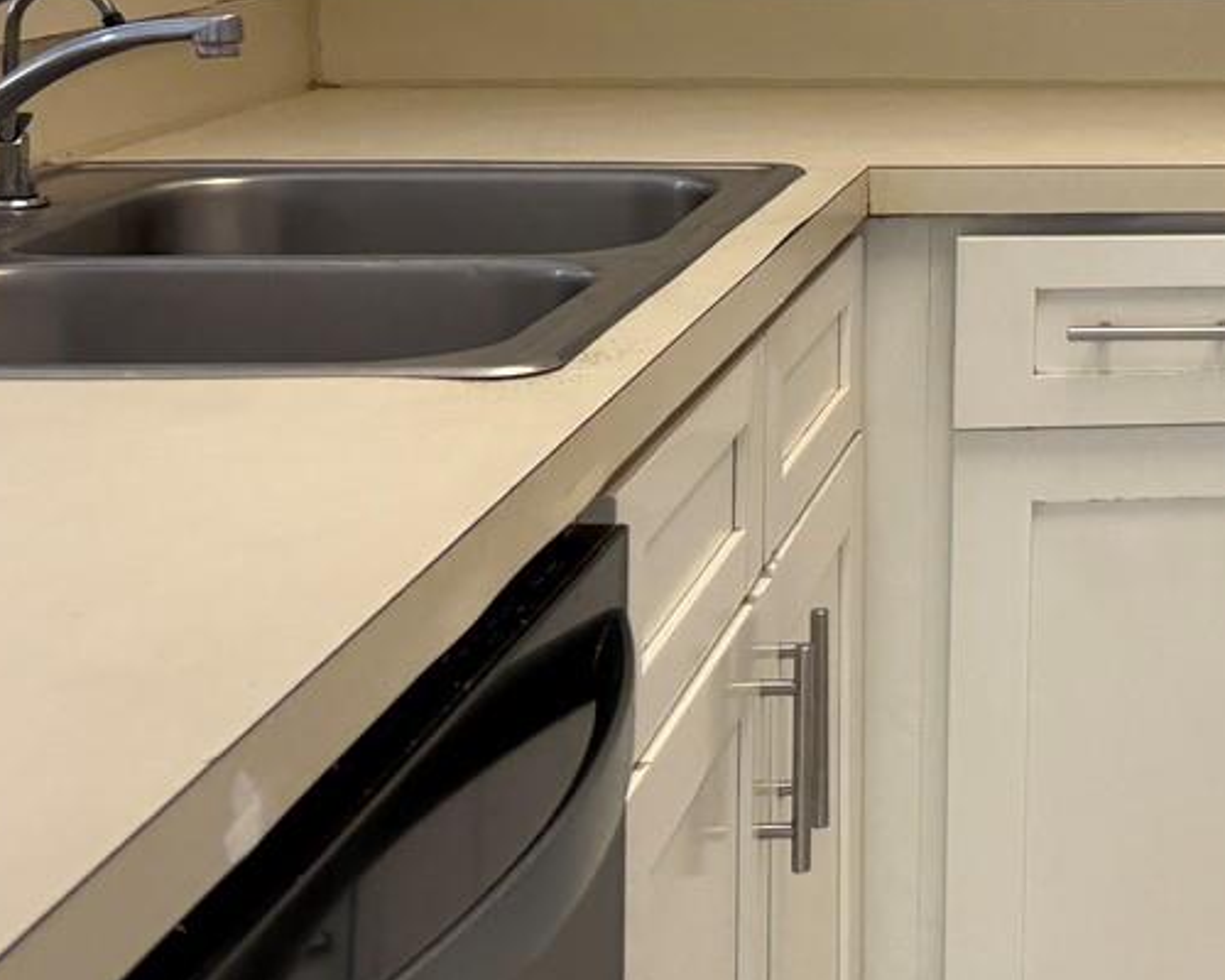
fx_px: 2719
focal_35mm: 75
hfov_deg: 21.7
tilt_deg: -1.8
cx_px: 1771
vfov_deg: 19.7
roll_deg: -1.1
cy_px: -47
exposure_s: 1/120
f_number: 1.78
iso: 125
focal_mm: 6.76
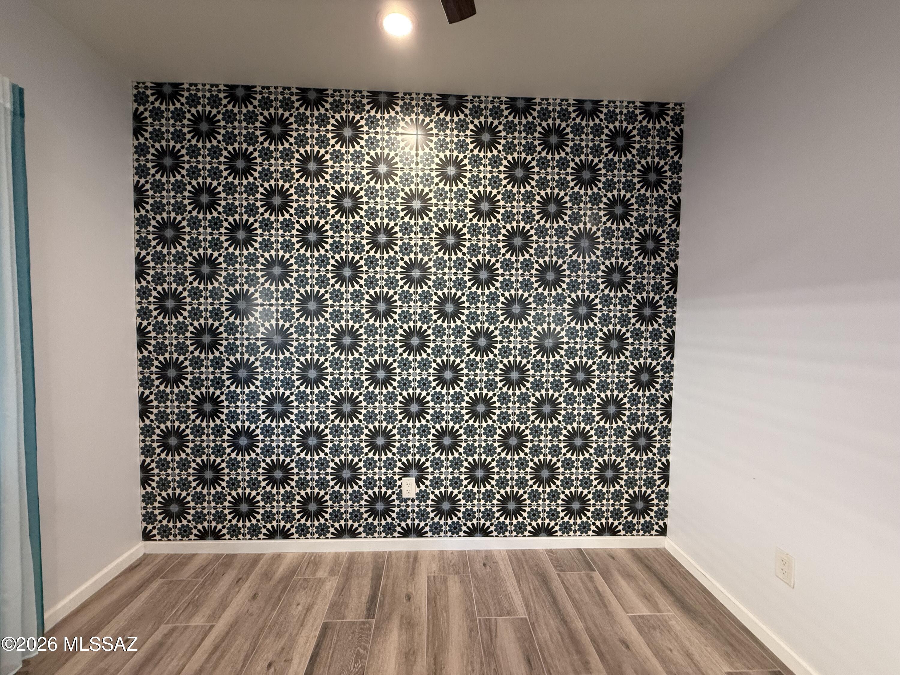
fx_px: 364
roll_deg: -0.7
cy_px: 338
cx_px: 450
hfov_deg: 102.1
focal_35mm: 14
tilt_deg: -2.0
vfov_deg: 85.7
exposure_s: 1/62
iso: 320
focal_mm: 2.22
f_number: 2.2
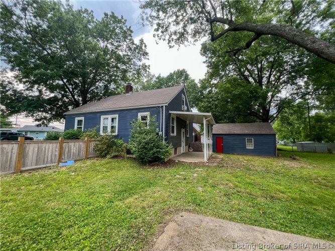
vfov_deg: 89.9
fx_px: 126
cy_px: 126
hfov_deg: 106.2
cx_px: 168
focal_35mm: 13
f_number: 1.8
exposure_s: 1/210
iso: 32
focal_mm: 1.57
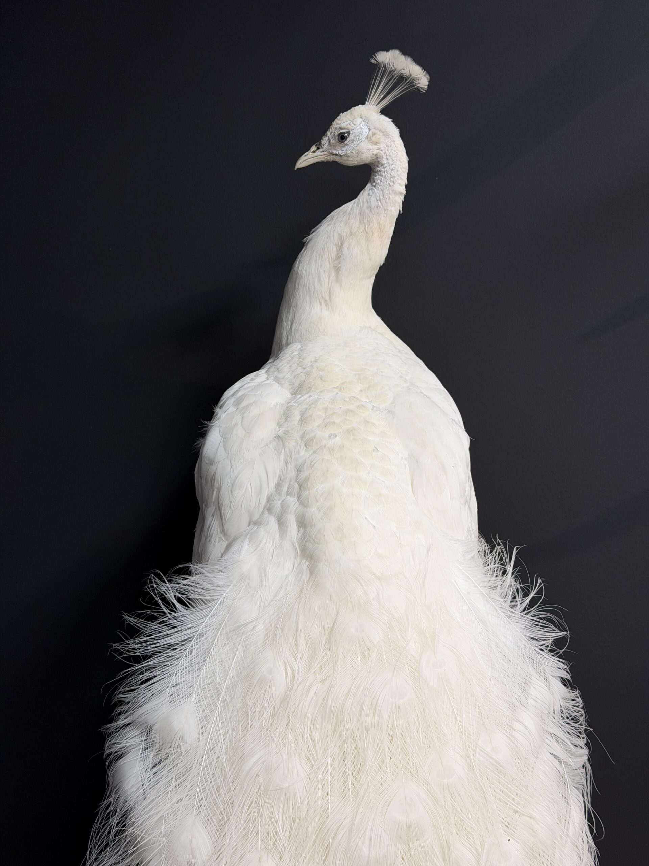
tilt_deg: +0.1
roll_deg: -1.3
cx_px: 324
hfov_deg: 30.3
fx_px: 1200
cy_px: 433
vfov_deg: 39.7
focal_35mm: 48
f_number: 1.78
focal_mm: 6.76
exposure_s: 1/50
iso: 100
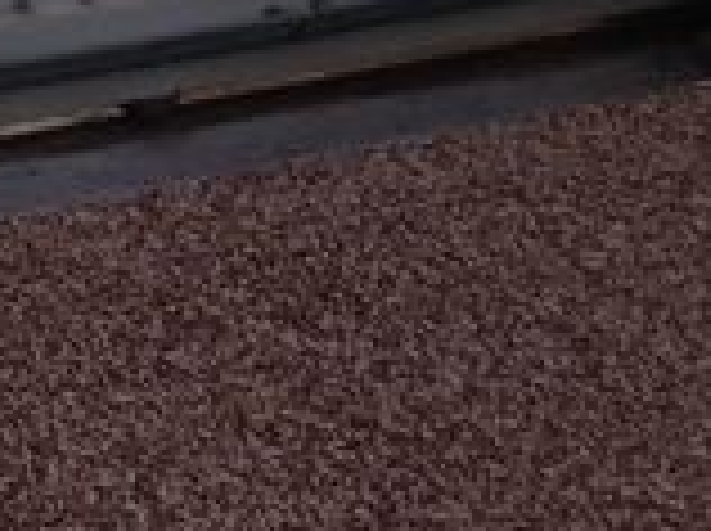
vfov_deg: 8.6
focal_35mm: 152
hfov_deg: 11.0
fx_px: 3117
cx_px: -990
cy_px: -873
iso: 1362
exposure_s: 1/25
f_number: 1.75
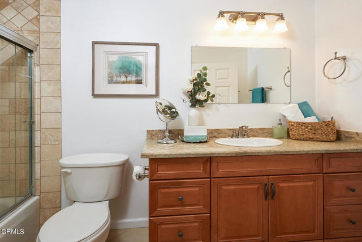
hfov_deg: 96.7
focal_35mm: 16
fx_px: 161
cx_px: 181
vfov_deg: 73.8
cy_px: 121
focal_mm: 16
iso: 640
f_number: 8
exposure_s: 1/100
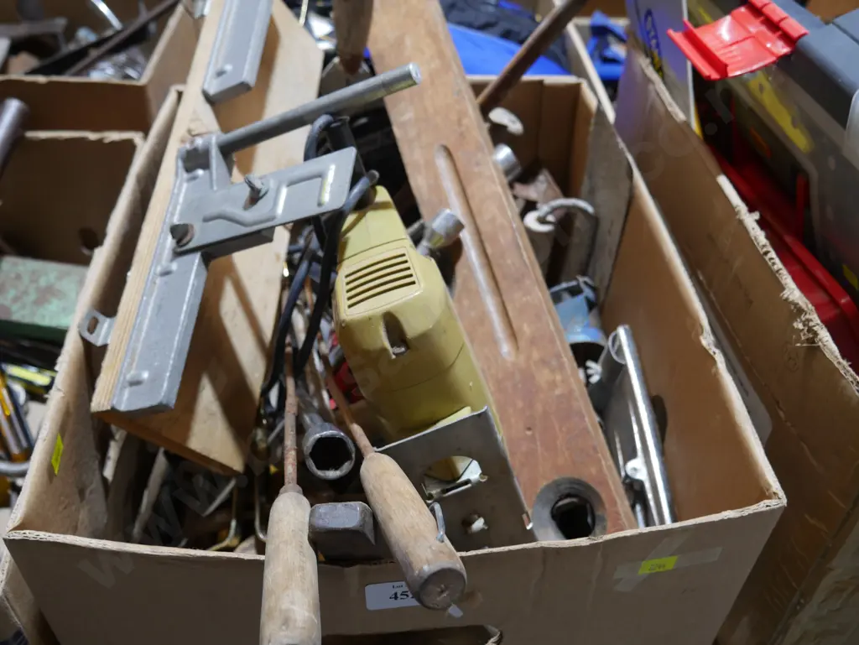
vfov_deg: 44.2
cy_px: 322
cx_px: 430
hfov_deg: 56.8
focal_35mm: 32
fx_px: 794
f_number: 3.6
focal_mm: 16
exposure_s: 1/60
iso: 400
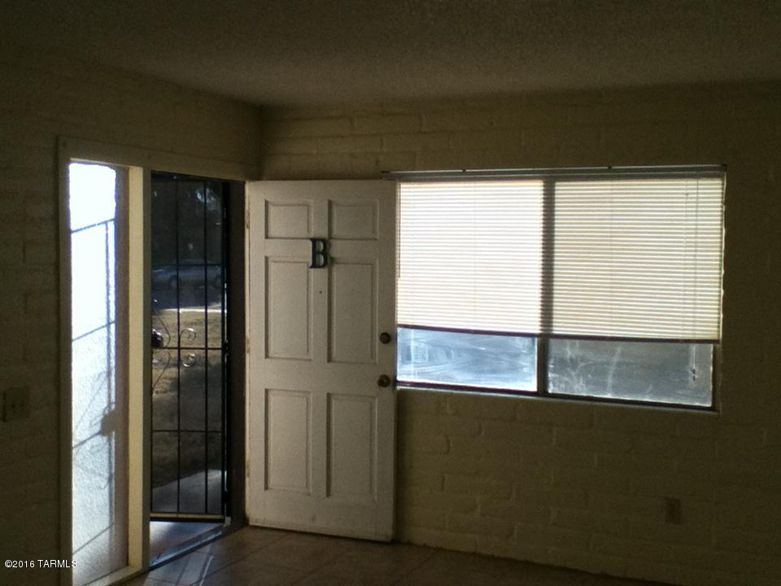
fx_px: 722
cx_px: 390
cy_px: 293
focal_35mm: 32
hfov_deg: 56.8
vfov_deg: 44.2
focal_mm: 3.85
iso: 80
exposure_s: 1/624
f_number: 2.4
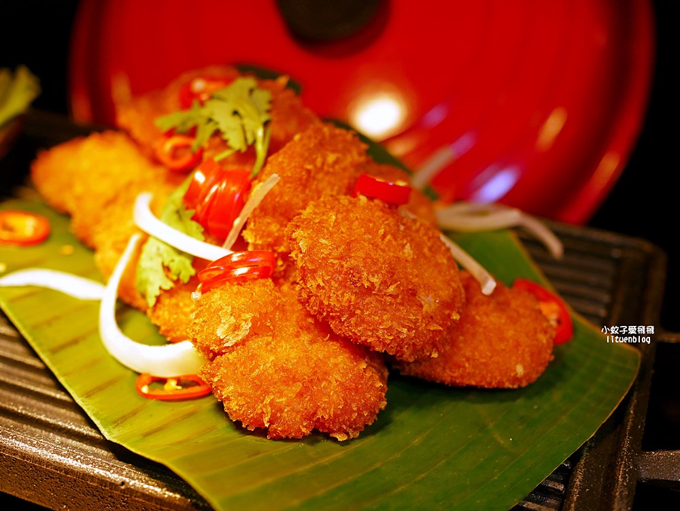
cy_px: 256
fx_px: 983
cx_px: 340
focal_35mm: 50
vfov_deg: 29.1
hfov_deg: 38.2
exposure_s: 1/800
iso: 200
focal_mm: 25
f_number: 2.5
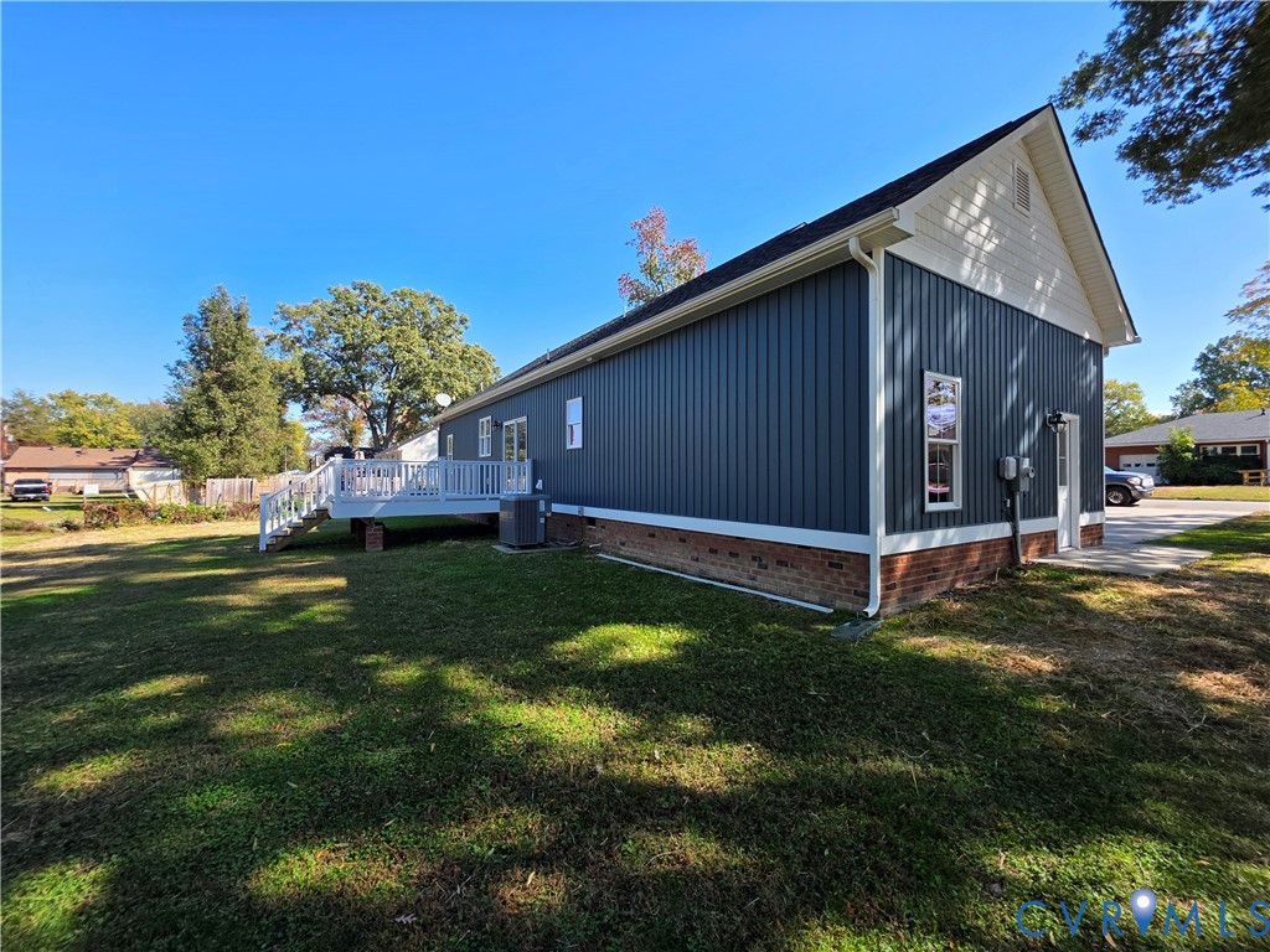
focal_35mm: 13
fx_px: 477
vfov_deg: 89.9
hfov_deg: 106.2
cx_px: 635
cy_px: 476
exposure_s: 1/909
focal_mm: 2.2
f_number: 1.9
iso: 40
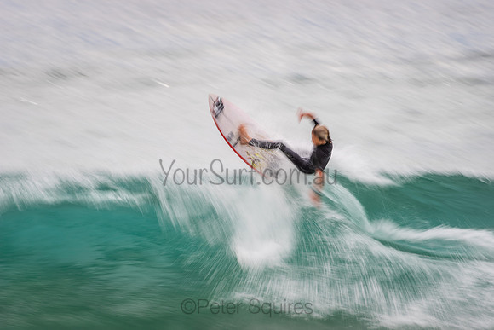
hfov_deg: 4.1
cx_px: 247
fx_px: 6862
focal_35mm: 500
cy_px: 165
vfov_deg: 2.8
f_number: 11
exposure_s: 1/20
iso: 64
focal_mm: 500
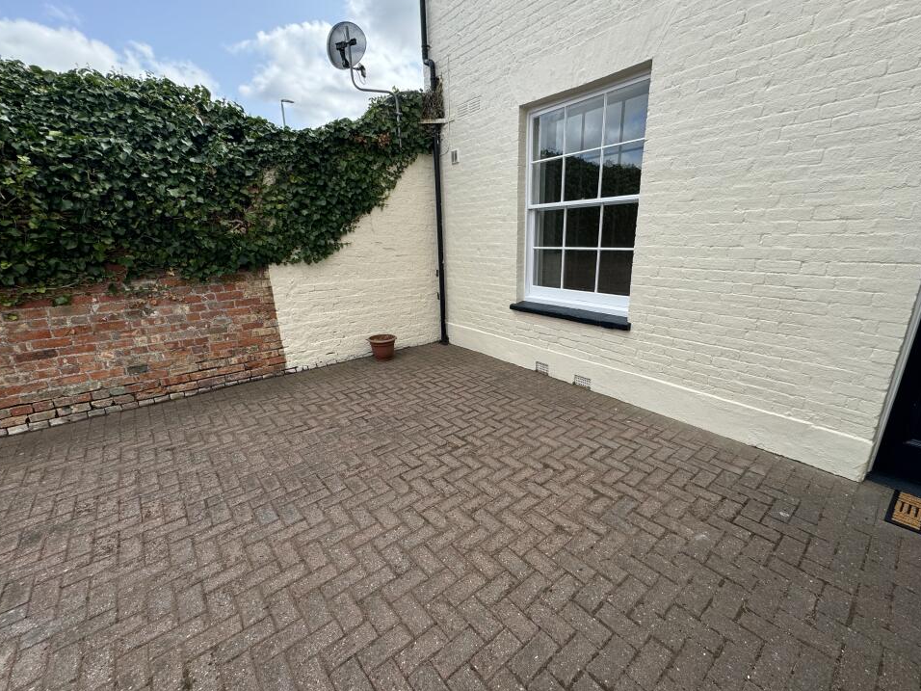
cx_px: 479
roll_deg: +0.9
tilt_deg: -16.9
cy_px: 355
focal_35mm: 15
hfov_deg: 98.1
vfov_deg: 81.7
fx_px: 399
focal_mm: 2.22
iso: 40
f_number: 2.2
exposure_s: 1/687
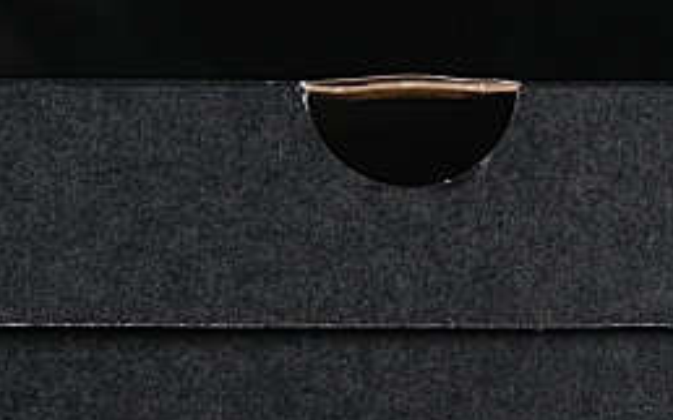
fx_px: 5867
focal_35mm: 320
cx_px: 399
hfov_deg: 6.6
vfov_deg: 4.1
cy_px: 370
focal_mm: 50
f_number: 6.3
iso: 160
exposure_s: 1/60
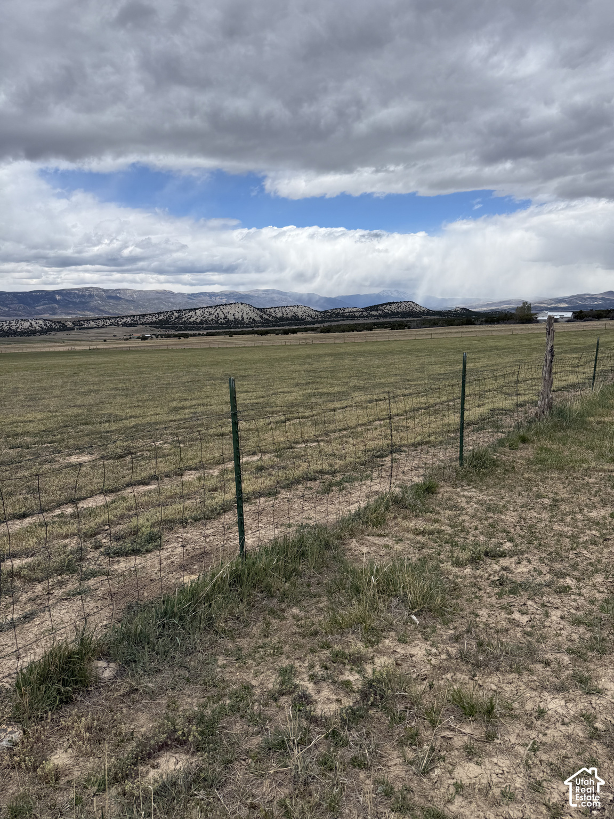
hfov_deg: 56.8
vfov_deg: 71.6
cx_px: 307
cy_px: 410
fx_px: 568
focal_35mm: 24
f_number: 1.78
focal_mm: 6.76
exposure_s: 1/6173
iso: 80
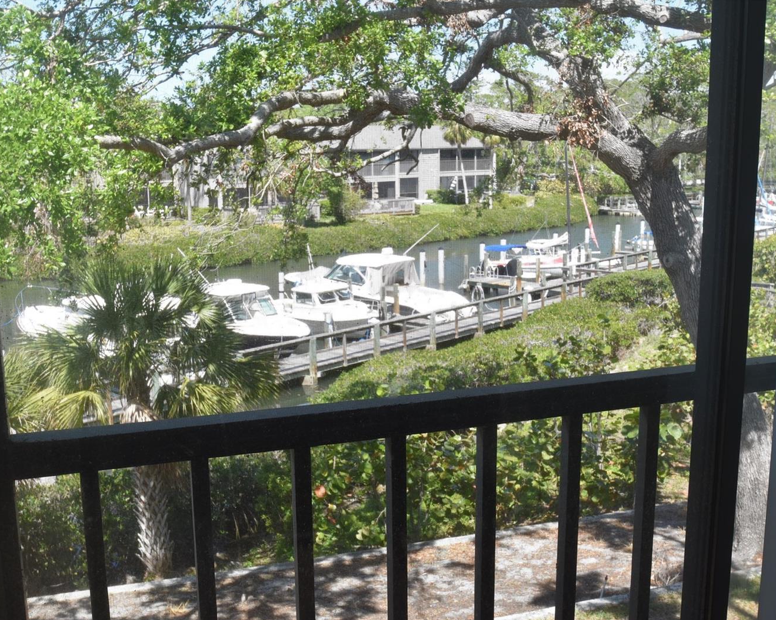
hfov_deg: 44.8
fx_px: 942
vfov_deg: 36.5
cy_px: 313
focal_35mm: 41
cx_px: 361
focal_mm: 24
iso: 400
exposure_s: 1/250
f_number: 10
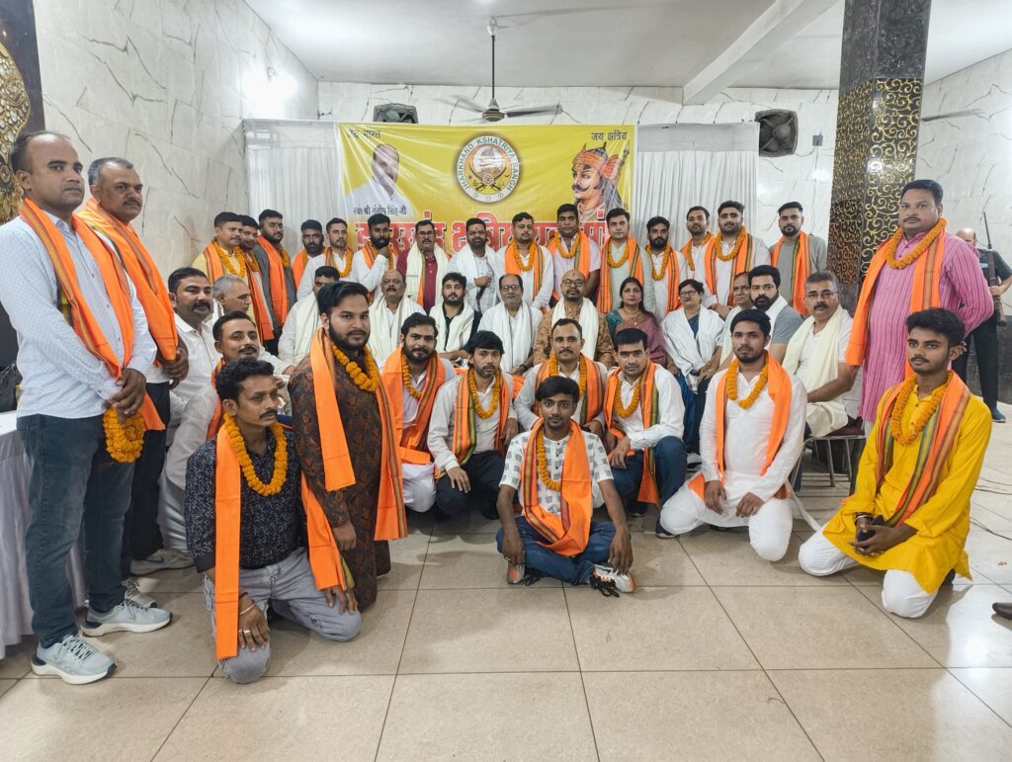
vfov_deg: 56.9
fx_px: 703
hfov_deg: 71.5
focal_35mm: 24
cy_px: 381
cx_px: 506
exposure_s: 1/50
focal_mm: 5.56
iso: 800
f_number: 1.87
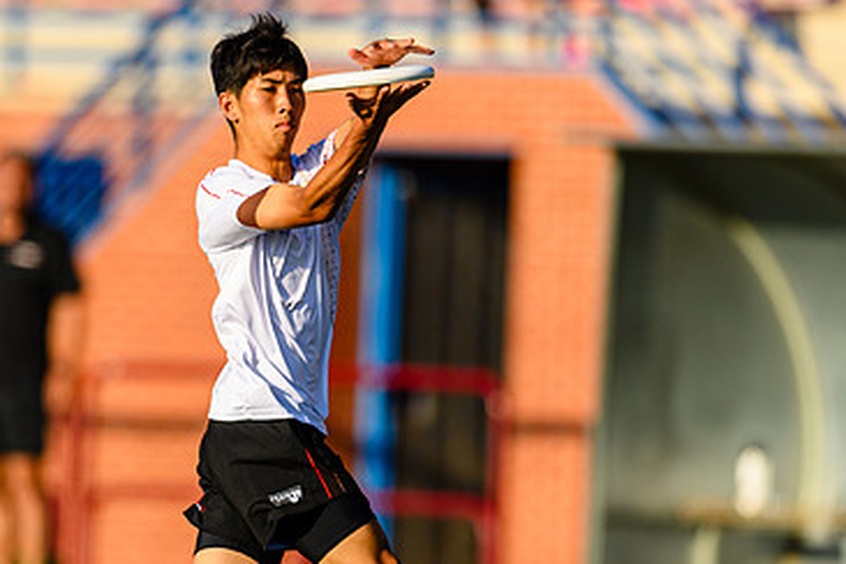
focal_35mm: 876
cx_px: 224
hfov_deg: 2.4
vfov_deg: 1.6
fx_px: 20584
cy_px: 381
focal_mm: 400
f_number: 3.2
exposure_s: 1/1600
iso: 100
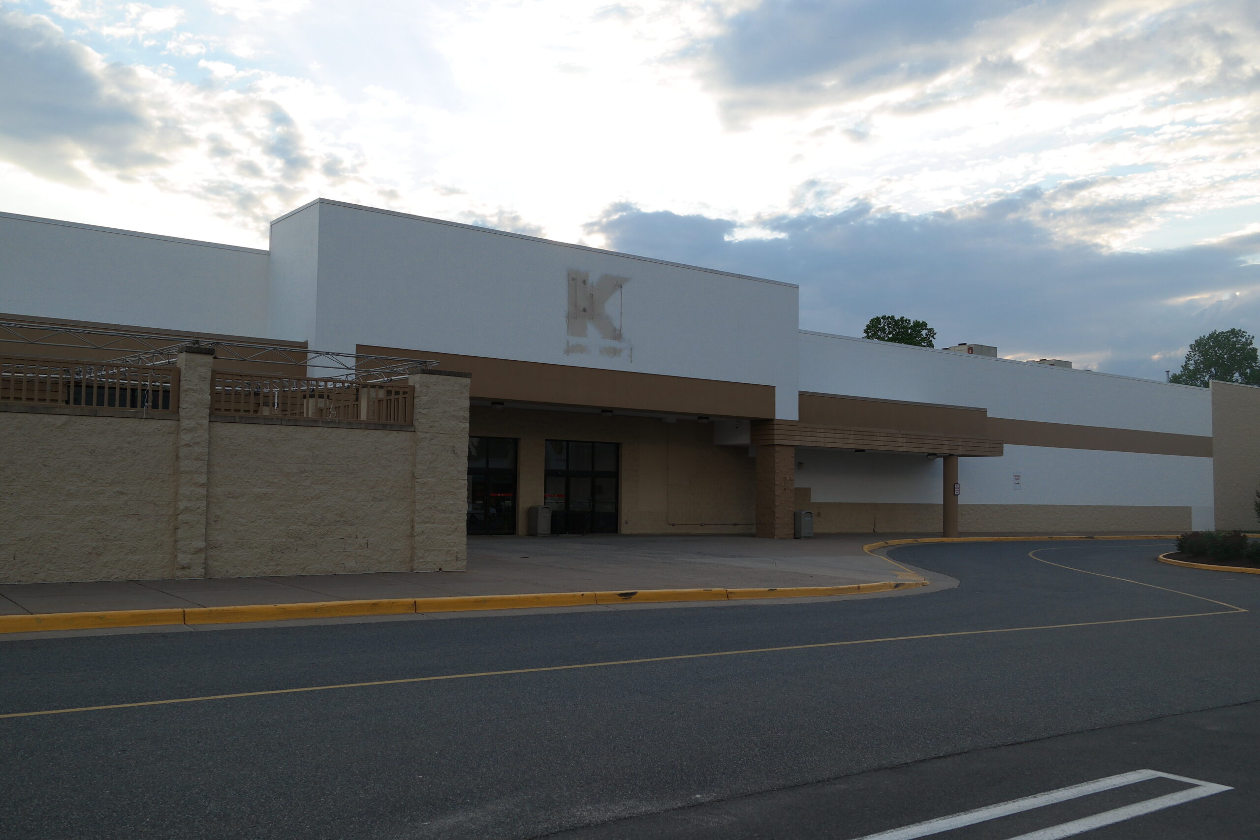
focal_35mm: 30
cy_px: 420
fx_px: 1050
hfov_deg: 61.9
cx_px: 630
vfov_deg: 43.6
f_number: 4.5
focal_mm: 20
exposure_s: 1/160
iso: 100
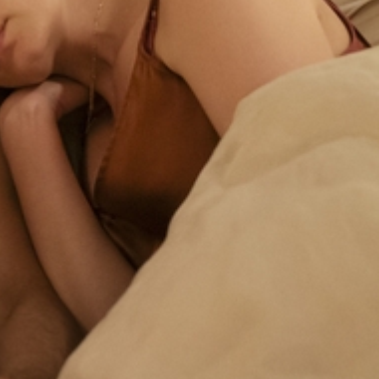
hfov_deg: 14.6
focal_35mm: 116
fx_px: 1437
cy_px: 11
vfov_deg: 14.8
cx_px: -62
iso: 6400
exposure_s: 1/30
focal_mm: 46
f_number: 4
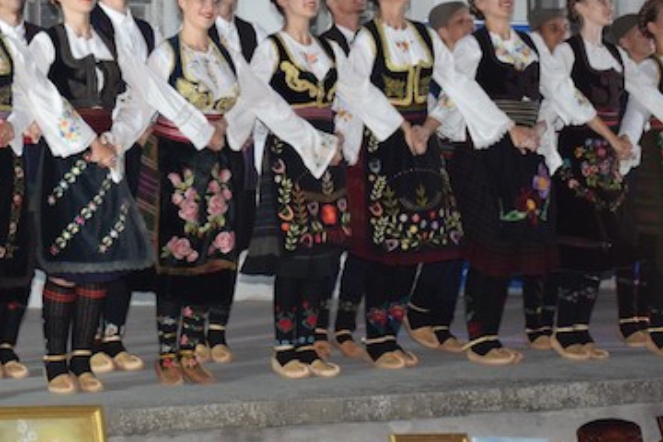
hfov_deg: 14.6
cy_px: 75
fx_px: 2578
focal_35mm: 140
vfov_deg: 9.8
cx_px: 204
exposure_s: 1/60
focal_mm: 42
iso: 1400
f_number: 4.5
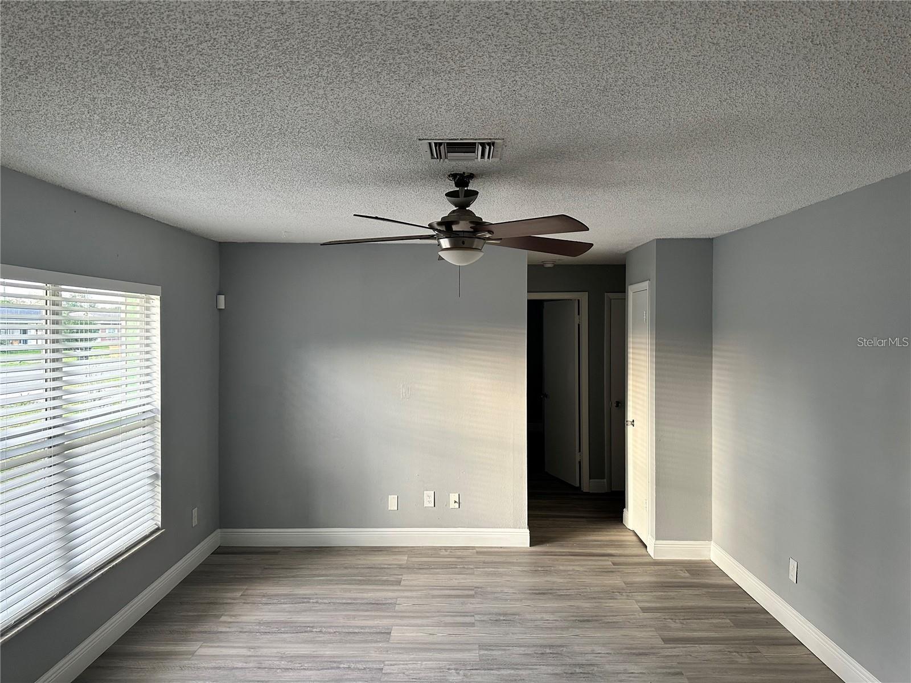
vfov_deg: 56.8
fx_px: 632
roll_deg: -0.7
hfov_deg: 71.6
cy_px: 342
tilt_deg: -0.7
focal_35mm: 24
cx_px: 456
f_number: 1.78
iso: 250
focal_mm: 6.86
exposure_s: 1/60
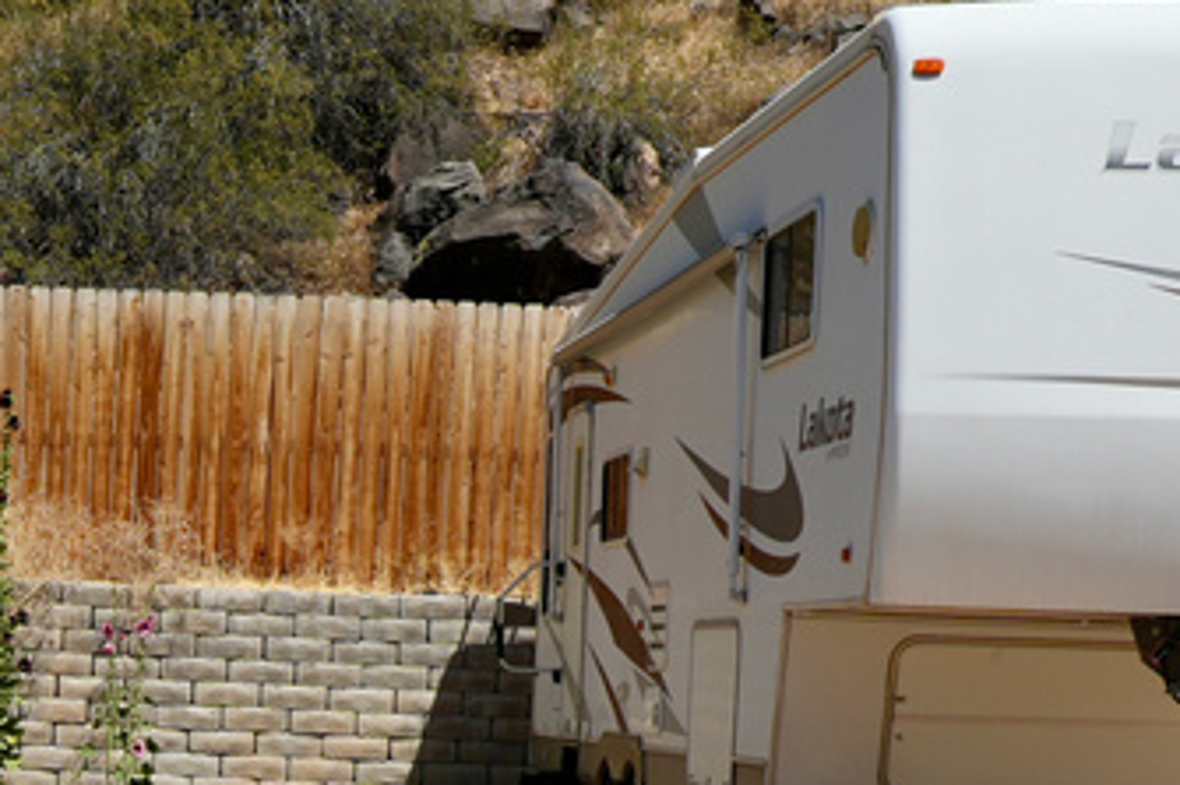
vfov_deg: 12.1
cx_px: 116
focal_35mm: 110
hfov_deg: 18.3
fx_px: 3604
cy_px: 1019
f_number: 4.5
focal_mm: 24
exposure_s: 1/1250
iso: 100
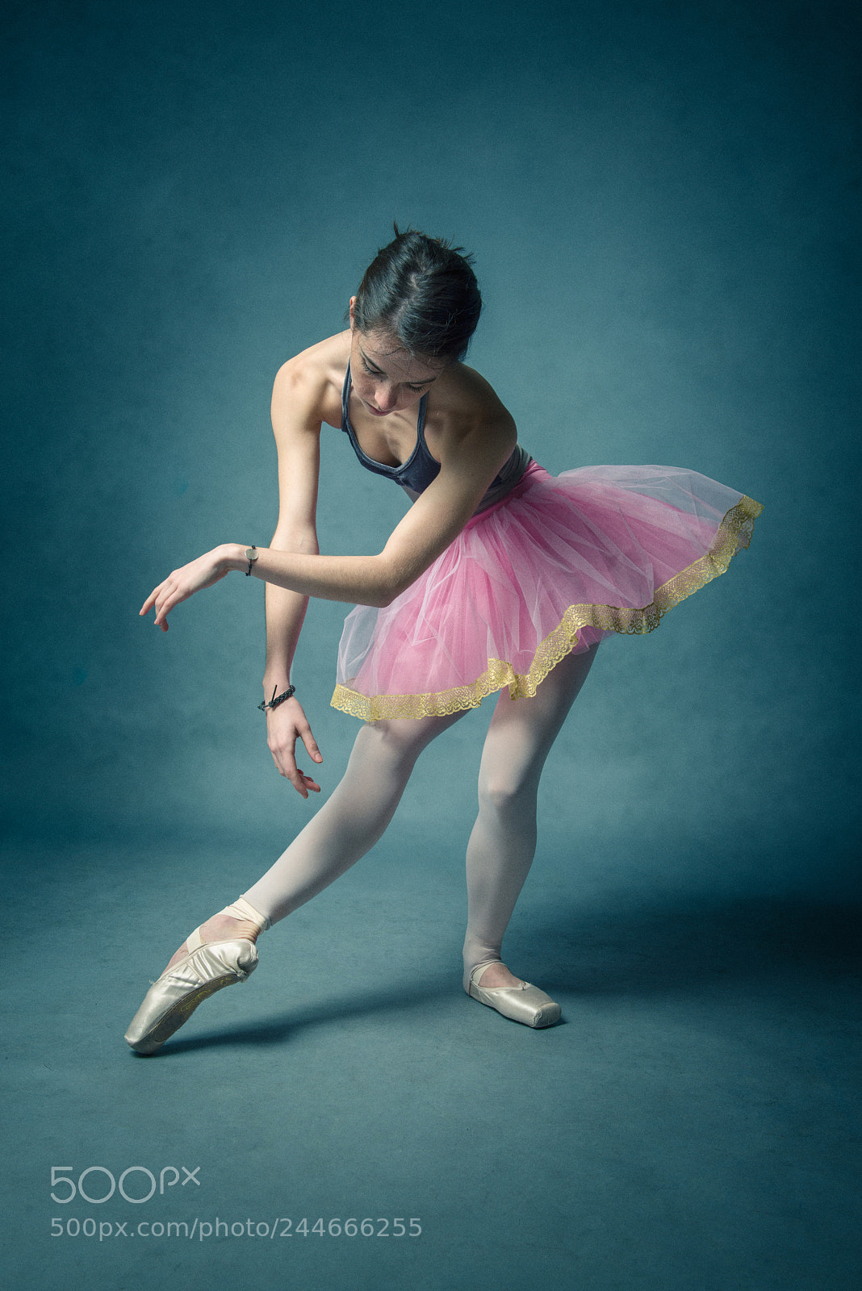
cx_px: 431
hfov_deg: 36.9
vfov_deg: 53.1
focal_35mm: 36
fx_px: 1292
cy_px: 646
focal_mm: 36
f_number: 10
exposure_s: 1/200
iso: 100
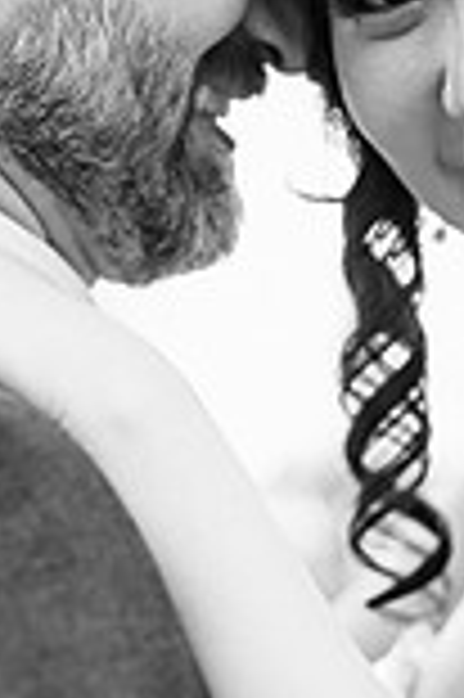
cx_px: 277
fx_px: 2809
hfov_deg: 9.4
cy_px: 419
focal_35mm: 145
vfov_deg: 14.2
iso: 360
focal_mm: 50
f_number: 2
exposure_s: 1/125
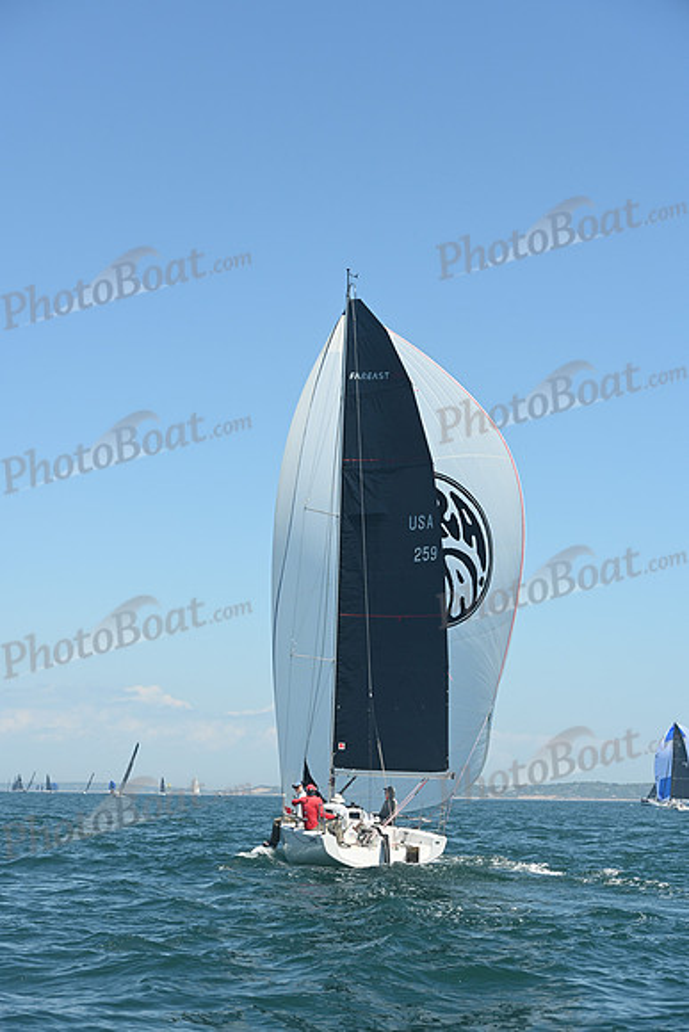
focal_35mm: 70
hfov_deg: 19.5
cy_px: 516
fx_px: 2008
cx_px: 344
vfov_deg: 28.8
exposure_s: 1/1000
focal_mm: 70
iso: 320
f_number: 7.1
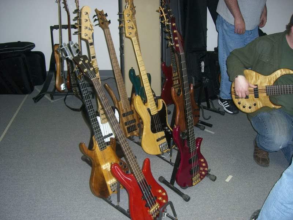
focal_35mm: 38
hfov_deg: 49.0
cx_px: 146
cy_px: 110
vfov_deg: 37.7
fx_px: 322
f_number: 2.7
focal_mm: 6.2
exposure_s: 1/60
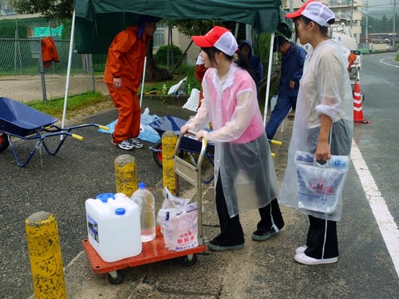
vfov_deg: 36.0
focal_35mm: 40
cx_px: 200
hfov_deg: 46.8
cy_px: 150
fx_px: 461
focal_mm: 20
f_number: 4.5
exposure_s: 1/60
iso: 100
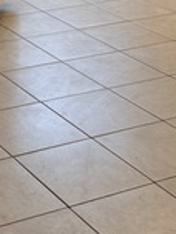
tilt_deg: -6.0
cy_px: -136
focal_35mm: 105
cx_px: -93
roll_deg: +0.8
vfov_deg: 16.7
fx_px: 712
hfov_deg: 13.3
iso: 160
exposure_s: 1/236
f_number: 1.78
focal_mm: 6.76
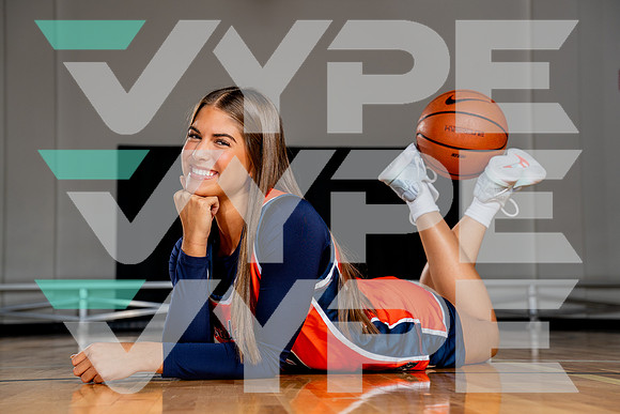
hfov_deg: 30.5
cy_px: 207
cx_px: 310
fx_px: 1137
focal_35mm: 66
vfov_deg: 20.6
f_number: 5.6
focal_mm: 66
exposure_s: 1/250
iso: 200
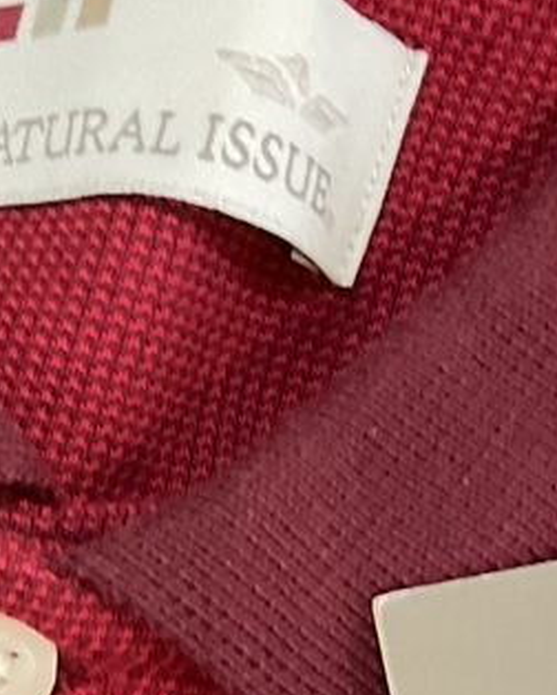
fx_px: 2468
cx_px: -150
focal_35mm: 120
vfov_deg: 14.6
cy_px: 1139
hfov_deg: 12.5
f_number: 1.8
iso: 320
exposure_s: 1/40
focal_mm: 3
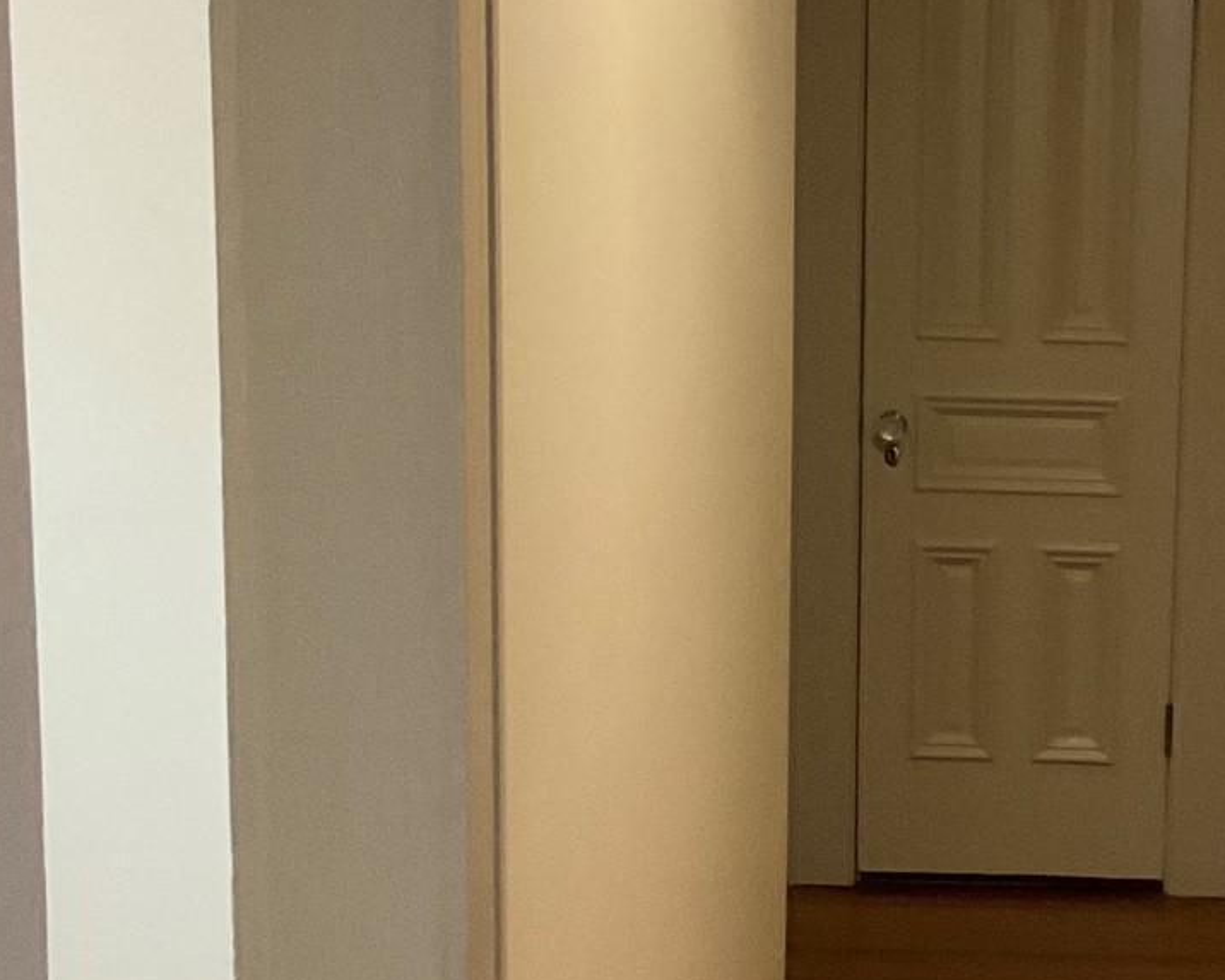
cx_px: 1074
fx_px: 2937
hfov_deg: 23.0
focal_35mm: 81
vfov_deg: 18.9
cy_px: 648
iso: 200
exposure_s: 1/60
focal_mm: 3
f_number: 1.8
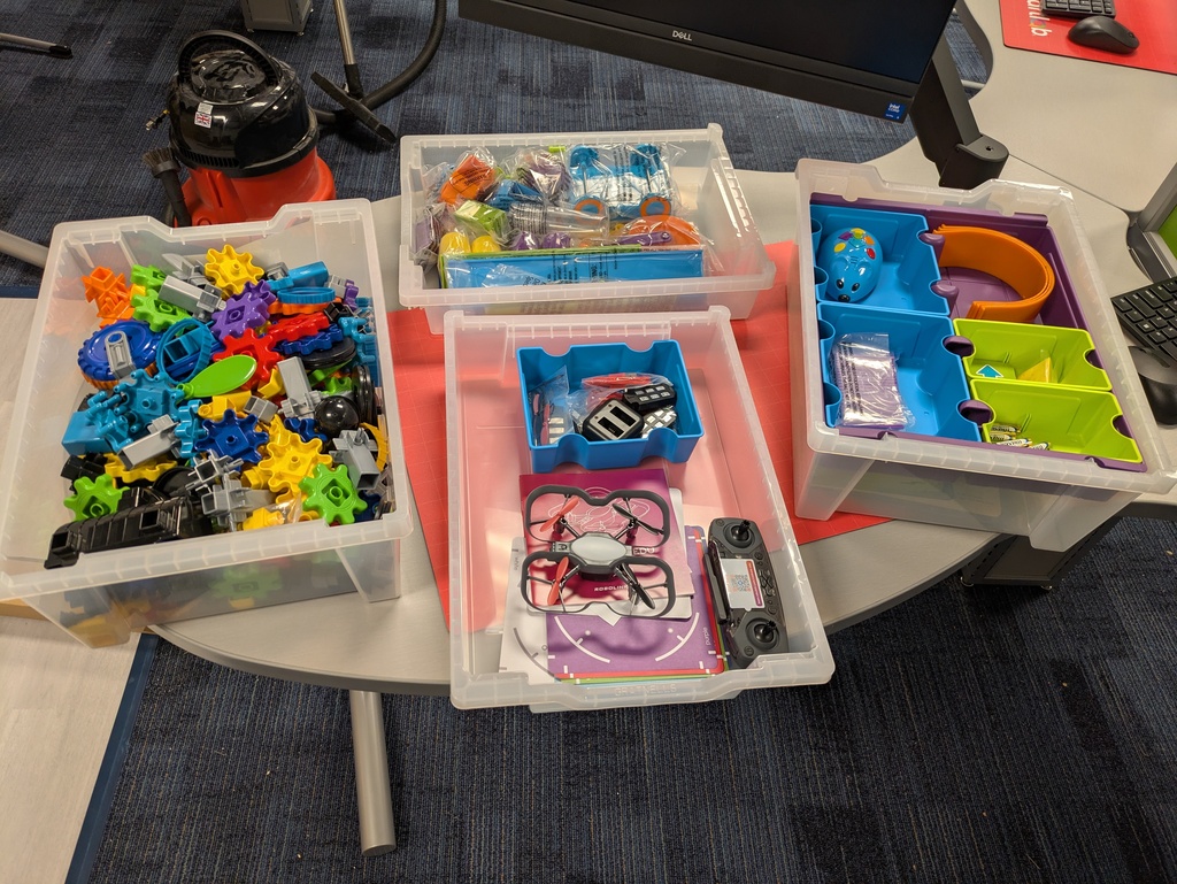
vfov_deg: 54.9
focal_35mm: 25
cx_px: 588
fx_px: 850
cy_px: 442
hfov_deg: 69.4
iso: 234
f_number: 1.89
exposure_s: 1/60
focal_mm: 5.43
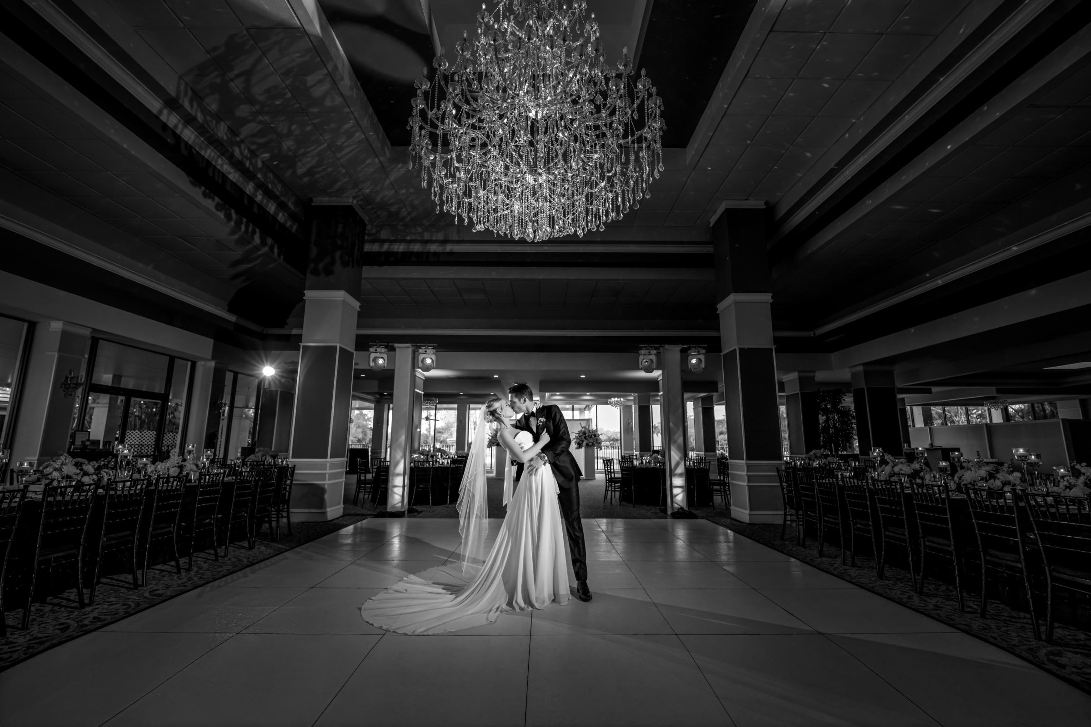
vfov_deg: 81.2
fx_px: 424
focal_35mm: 14
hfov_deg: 104.3
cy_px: 364
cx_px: 546
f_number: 2.8
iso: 1000
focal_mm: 14
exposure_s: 1/250
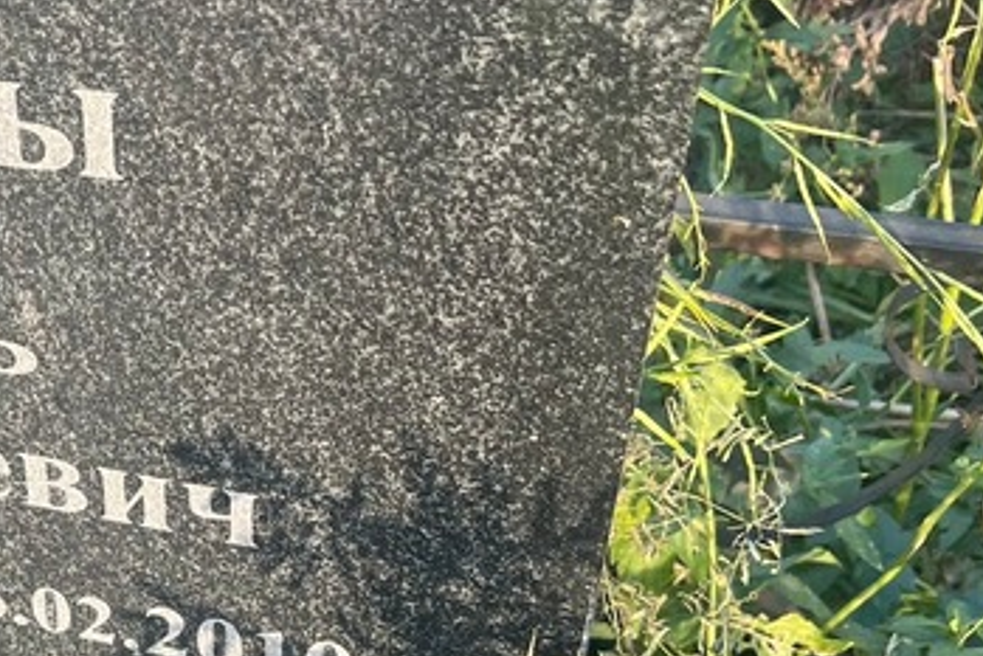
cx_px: -20
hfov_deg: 30.0
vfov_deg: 21.5
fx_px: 1694
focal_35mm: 62
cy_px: 563
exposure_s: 1/284
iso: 40
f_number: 1.5
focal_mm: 5.7
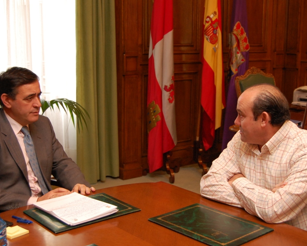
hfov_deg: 35.0
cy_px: 121
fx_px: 487
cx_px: 160
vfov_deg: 28.3
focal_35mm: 54
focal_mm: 31
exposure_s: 1/60
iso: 1000
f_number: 4.5
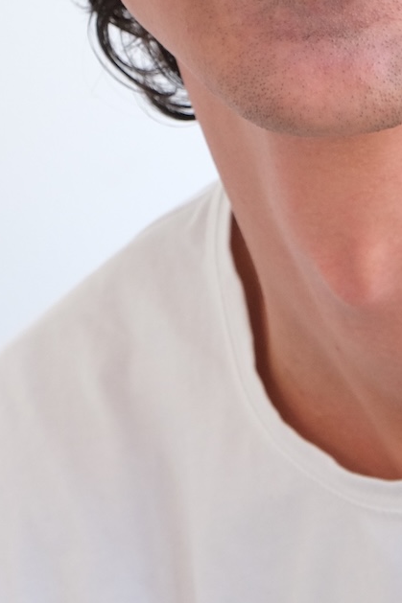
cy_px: -11
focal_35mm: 257
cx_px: 379
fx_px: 4307
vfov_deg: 8.0
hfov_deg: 5.3
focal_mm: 50.5
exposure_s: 1/125
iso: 1250
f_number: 8
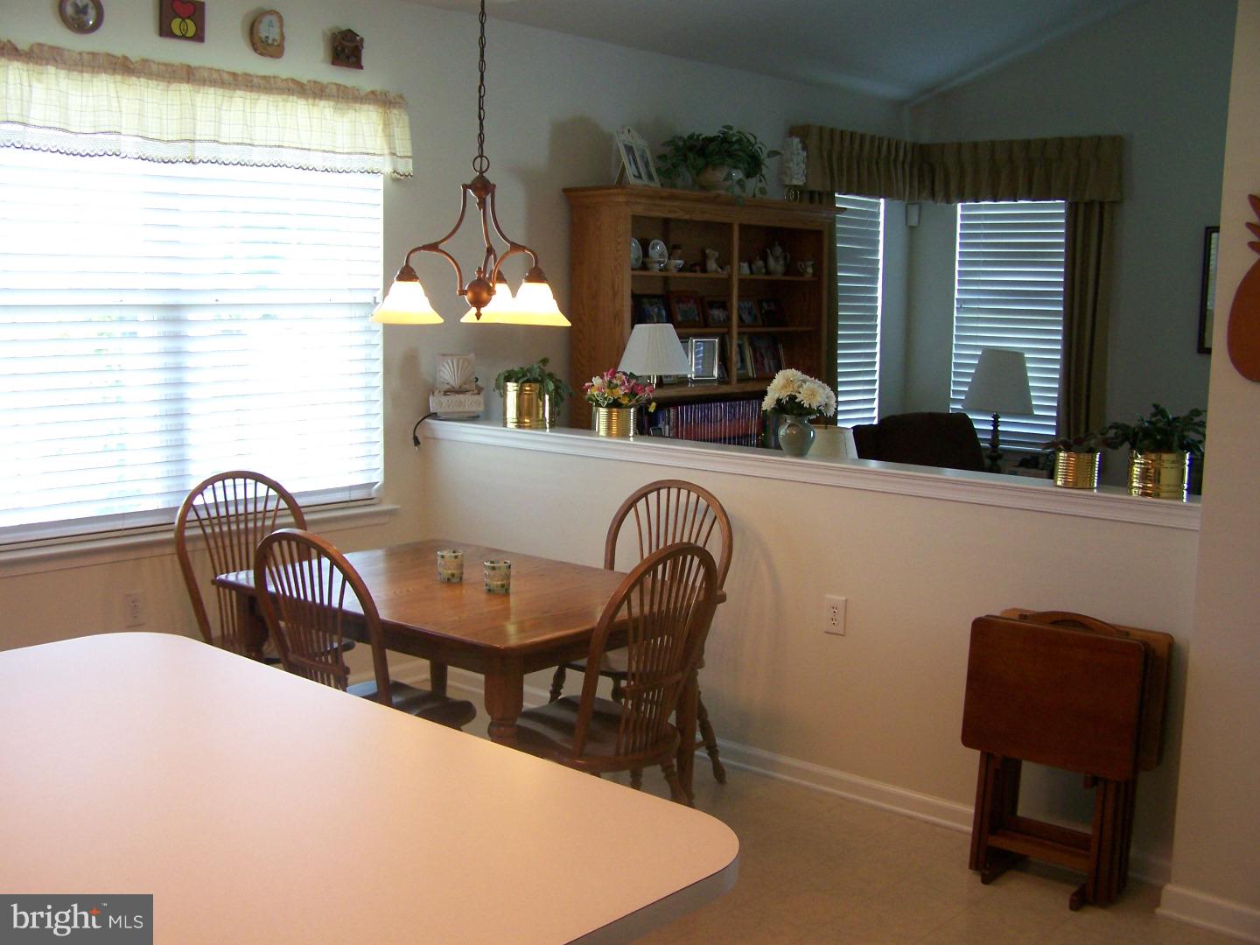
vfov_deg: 37.7
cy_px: 472
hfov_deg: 49.0
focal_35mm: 38
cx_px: 630
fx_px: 1383
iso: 160
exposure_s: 1/30
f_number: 2.8
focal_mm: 6.3
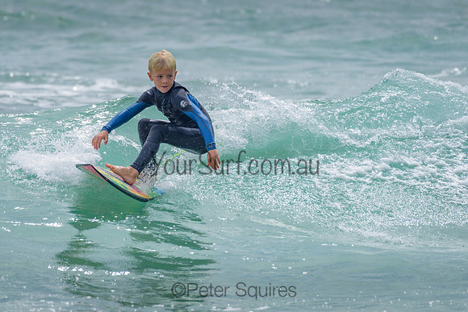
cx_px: 181
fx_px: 7965
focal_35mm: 613
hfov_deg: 3.4
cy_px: 121
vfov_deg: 2.2
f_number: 5.6
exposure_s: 1/2000
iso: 125
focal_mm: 500
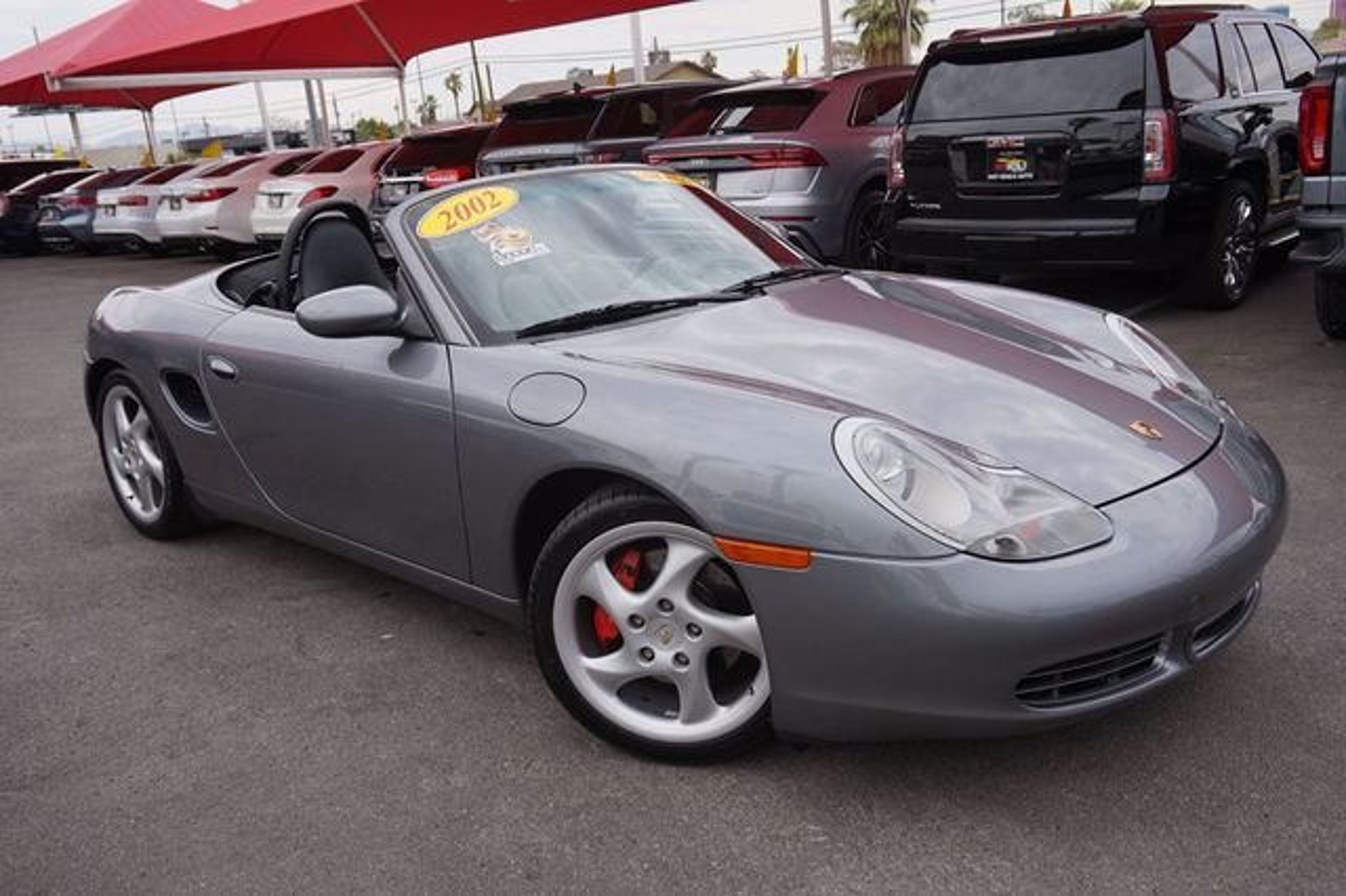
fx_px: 1121
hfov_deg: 62.0
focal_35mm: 30
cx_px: 673
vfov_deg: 43.6
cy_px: 448
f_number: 5.6
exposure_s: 1/200
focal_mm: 20
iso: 100
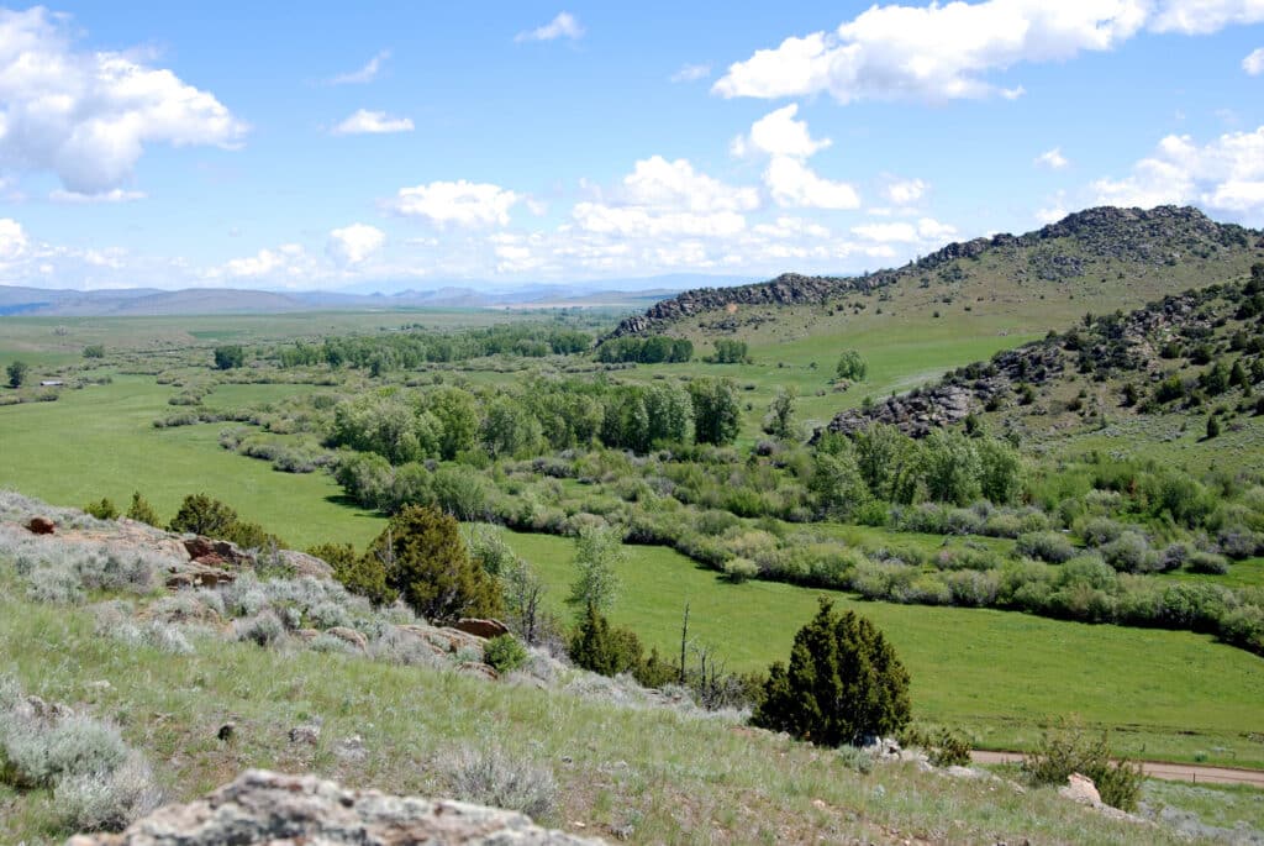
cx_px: 632
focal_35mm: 44
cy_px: 423
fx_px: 1529
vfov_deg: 30.9
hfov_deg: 44.9
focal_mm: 29
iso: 100
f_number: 7.1
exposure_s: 1/200
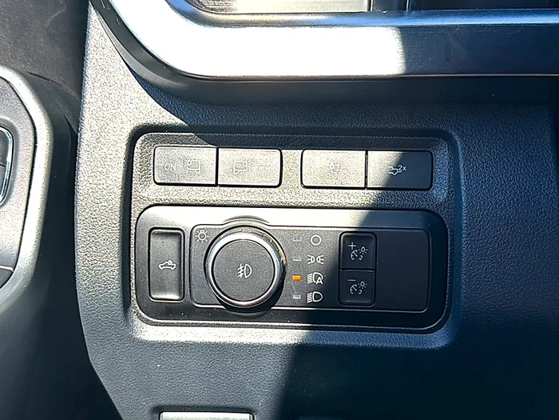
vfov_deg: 41.8
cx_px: 280
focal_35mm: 34
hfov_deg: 54.0
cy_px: 210
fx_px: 549
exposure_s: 1/178
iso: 64
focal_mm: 6.76
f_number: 1.78
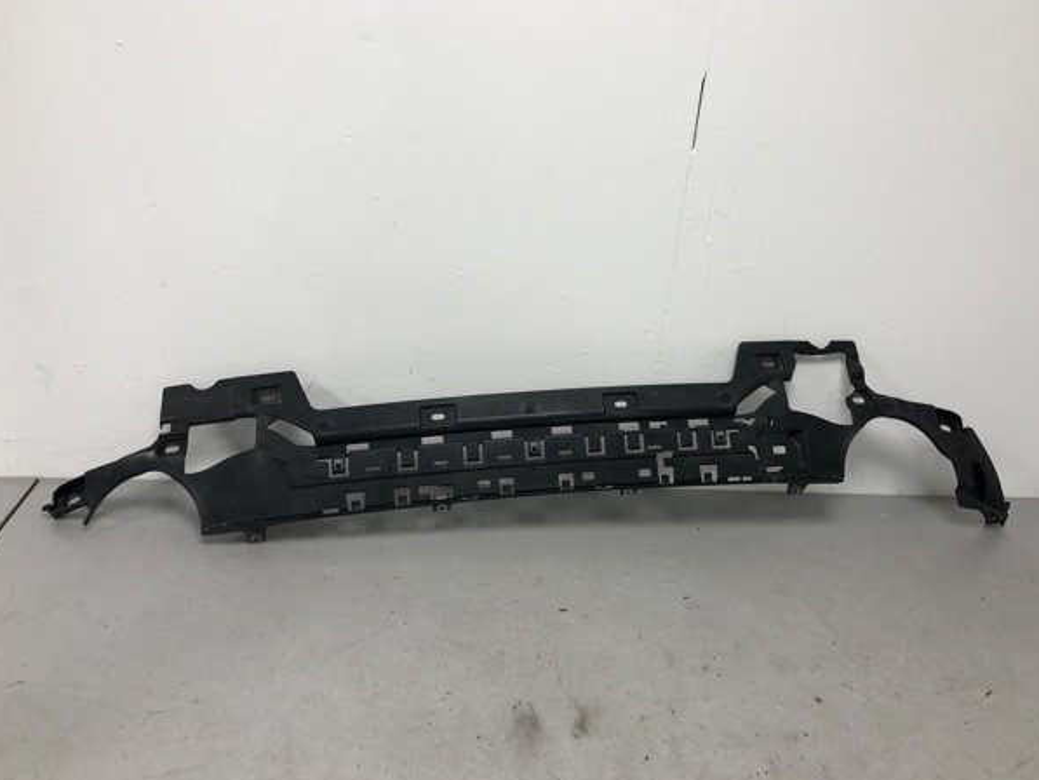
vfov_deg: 46.8
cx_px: 546
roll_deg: -2.3
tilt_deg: -21.8
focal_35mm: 30
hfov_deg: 59.9
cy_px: 374
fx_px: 901
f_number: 1.8
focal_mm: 4
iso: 25
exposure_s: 1/33
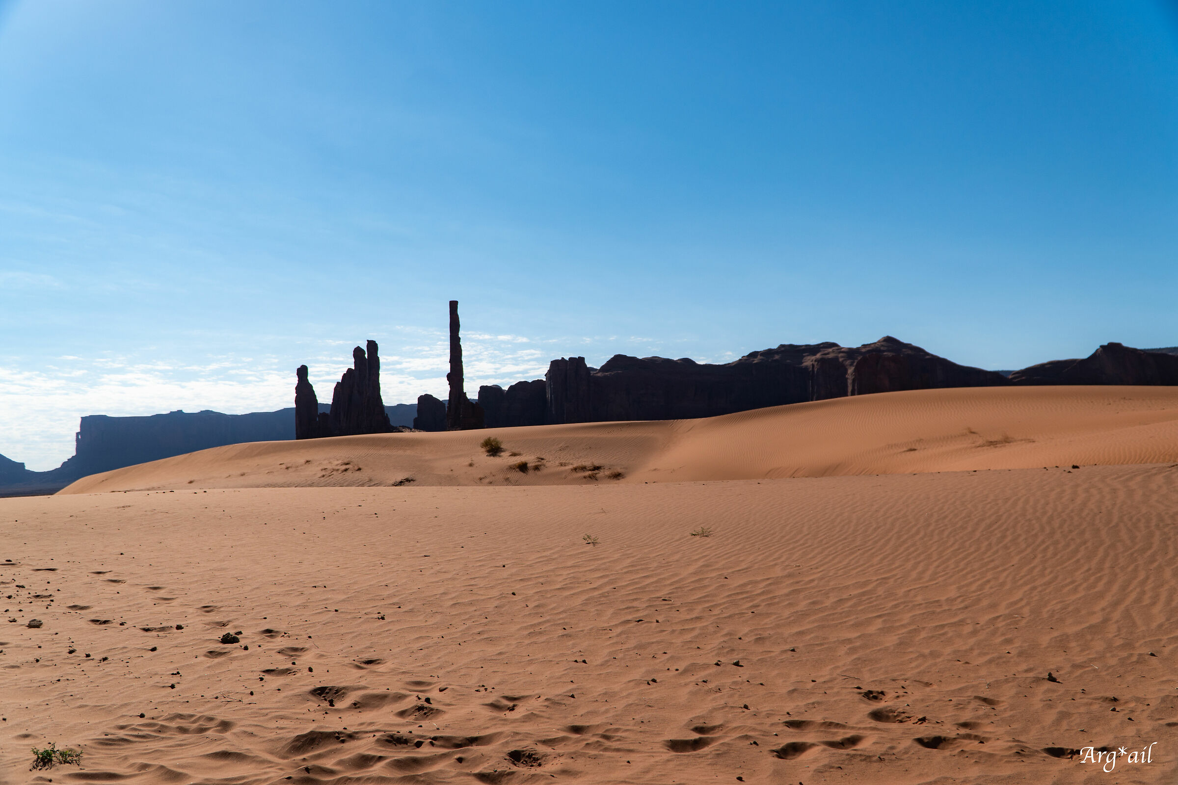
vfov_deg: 40.0
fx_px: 1080
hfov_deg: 57.2
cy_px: 392
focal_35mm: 33
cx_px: 589
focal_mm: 22
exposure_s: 1/3200
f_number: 4
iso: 100
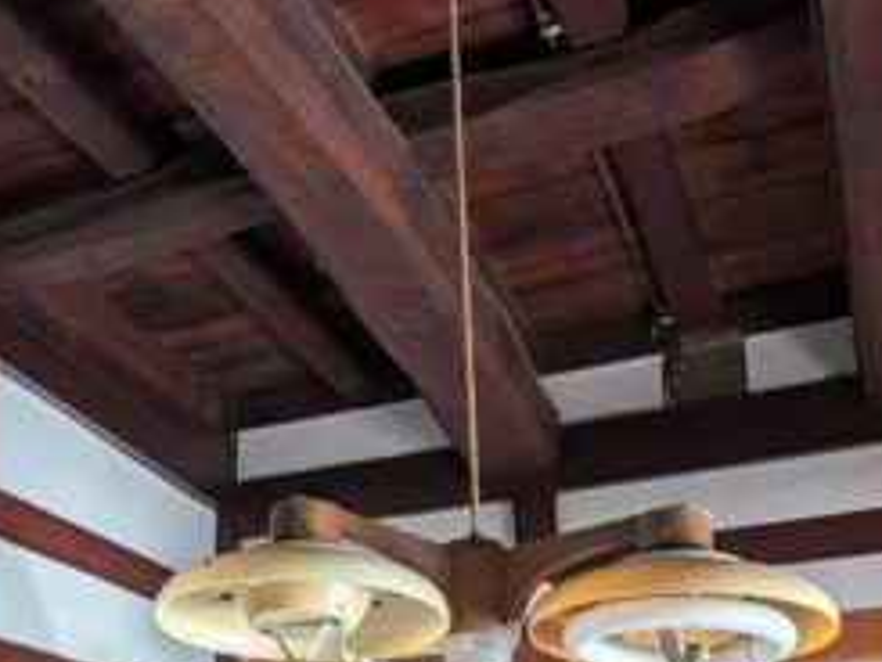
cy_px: 498
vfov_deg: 29.2
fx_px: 1249
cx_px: 342
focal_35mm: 49
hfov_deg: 38.7
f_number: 1.7
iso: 29
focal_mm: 4.53
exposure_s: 1/60
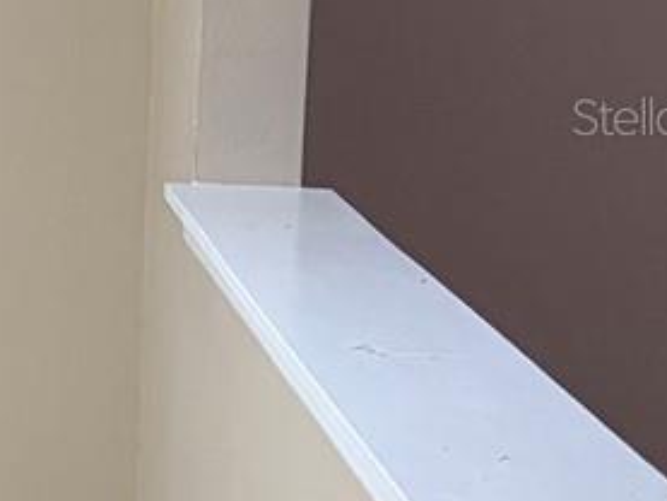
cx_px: -1127
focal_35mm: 150
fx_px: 2892
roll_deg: +0.6
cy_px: 116
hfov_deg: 10.5
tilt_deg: -5.4
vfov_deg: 9.9
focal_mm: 5.96
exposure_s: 1/60
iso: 250
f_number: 1.6
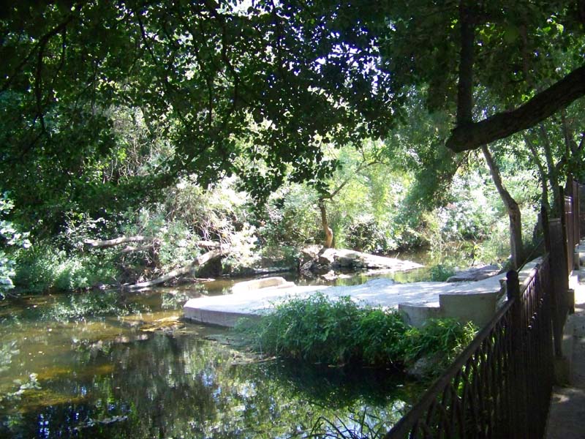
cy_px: 220
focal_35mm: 36
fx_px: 608
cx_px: 292
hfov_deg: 51.4
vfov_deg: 39.7
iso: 400
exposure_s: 1/500
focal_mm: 5.85
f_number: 2.8
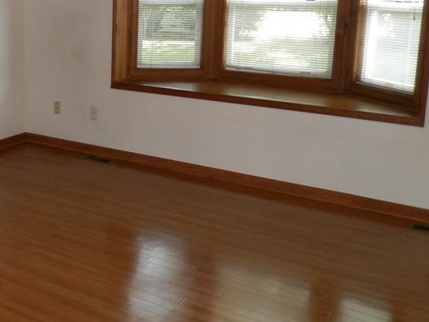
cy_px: 89
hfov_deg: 36.1
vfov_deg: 29.3
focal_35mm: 49
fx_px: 608
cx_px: 30
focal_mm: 4.5
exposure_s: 1/30
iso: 100
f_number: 3.1
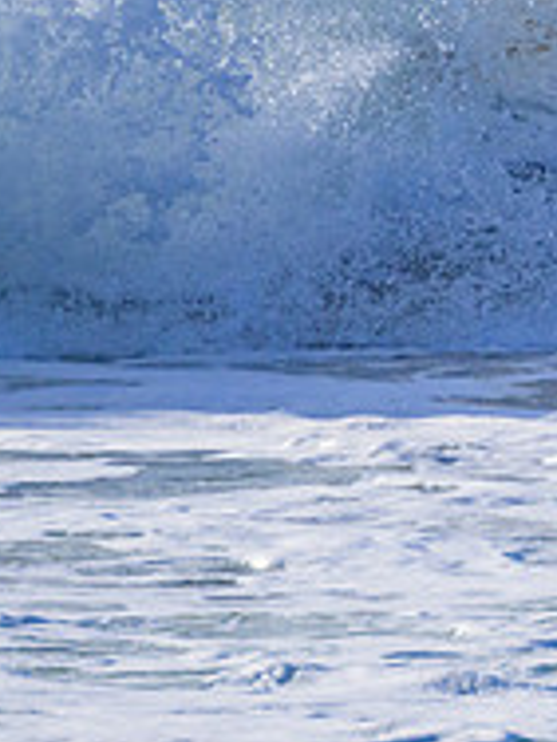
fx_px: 50804
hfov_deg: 0.6
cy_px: -6
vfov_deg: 0.8
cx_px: 1019
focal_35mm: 2368
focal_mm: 800
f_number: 11
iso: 1100
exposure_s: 1/2000
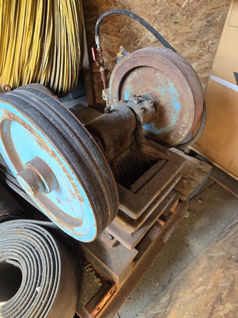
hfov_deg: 58.9
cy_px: 159
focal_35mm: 23
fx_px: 211
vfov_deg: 73.9
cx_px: 119
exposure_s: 1/120
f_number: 1.8
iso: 200
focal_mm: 5.4
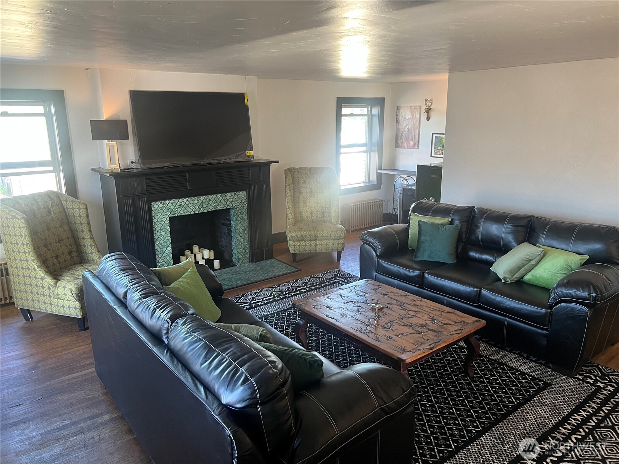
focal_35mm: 26
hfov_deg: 67.3
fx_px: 465
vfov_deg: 53.1
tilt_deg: -14.1
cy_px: 232
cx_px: 310
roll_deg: +1.1
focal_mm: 5.7
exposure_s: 1/60
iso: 160
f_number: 1.5
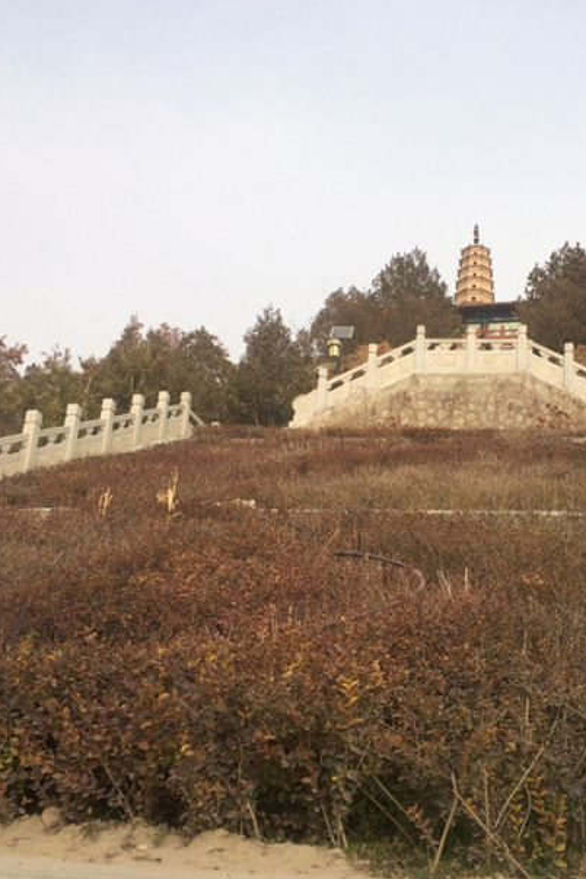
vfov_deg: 48.5
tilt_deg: +19.2
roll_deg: -2.0
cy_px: 450
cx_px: 410
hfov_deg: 33.0
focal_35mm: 40
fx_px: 977
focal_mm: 4.15
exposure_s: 1/1520
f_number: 2.2
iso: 32
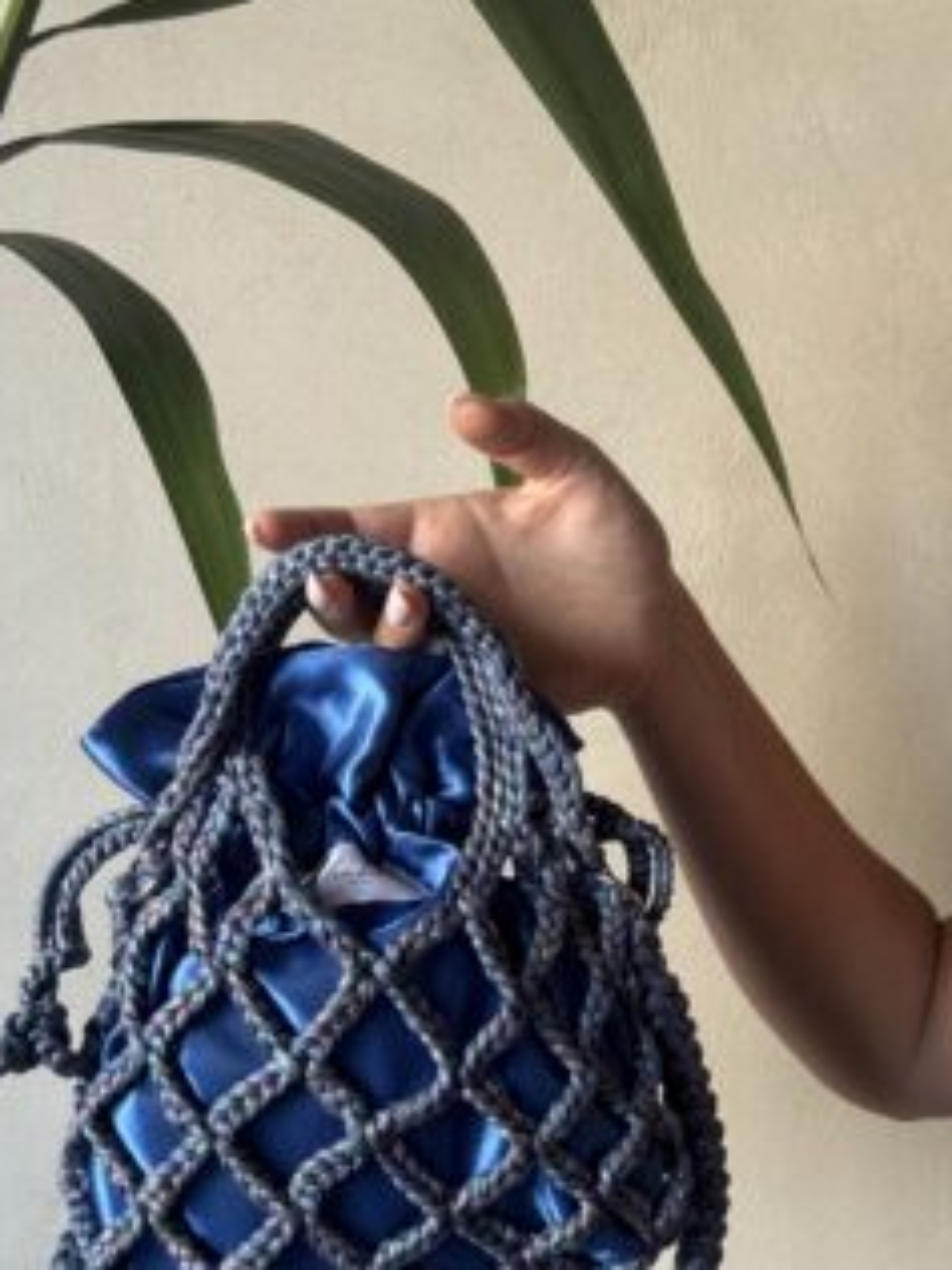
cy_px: 788
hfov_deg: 37.5
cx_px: 366
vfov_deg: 48.5
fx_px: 1393
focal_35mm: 38
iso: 125
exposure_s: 1/60
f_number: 1.9
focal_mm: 2.69
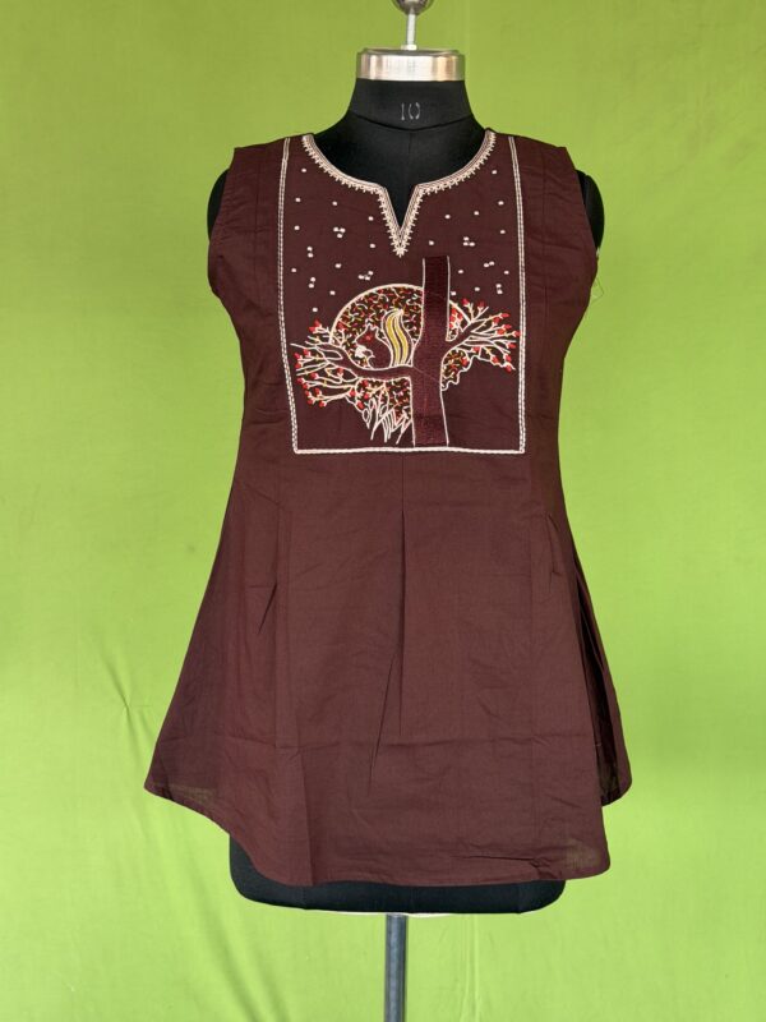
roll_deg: +0.3
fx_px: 1416
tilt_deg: -8.0
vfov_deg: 39.7
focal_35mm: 48
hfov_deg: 30.3
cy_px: 511
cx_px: 383
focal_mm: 6.76
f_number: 1.78
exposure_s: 1/60
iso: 125
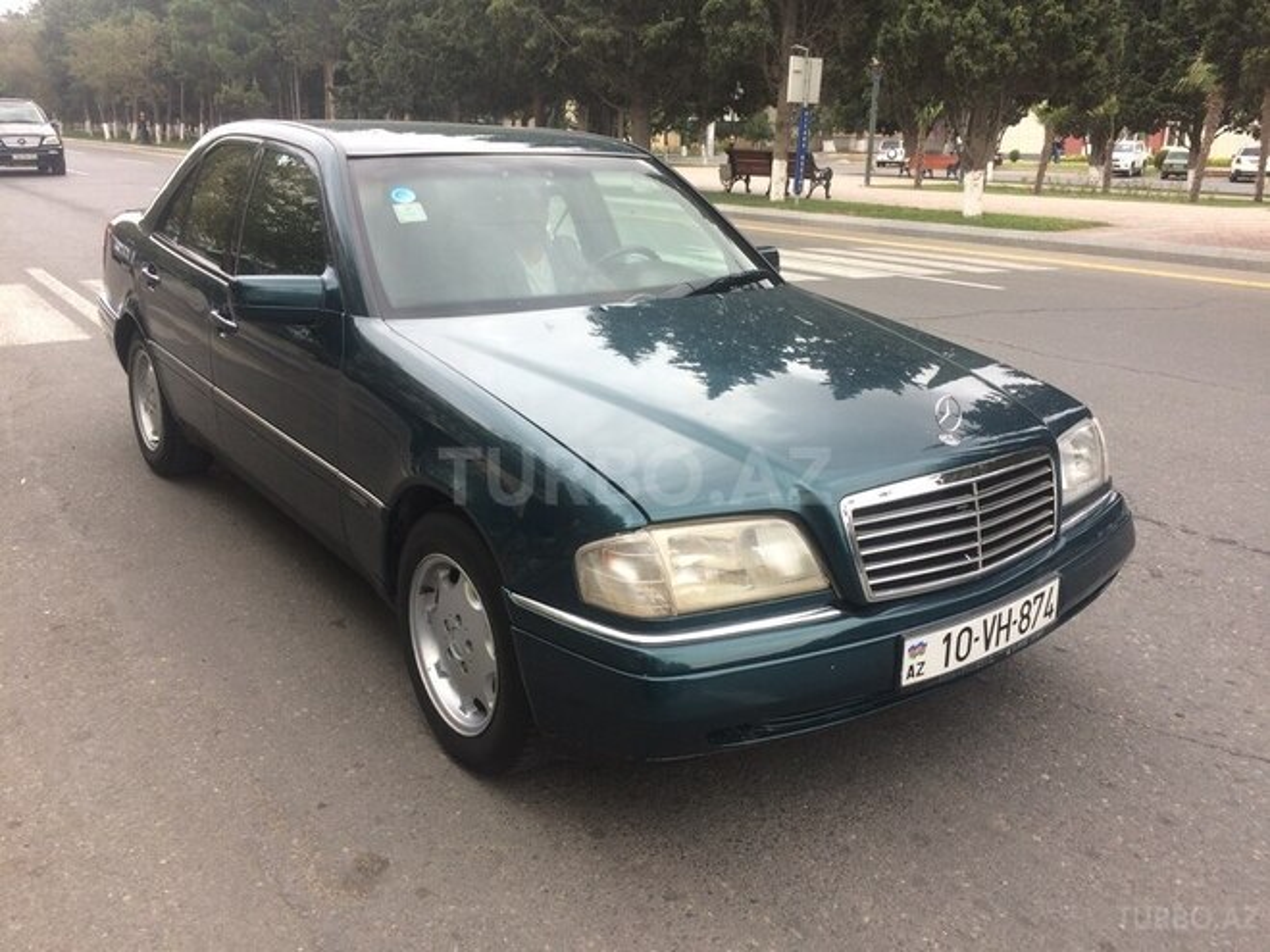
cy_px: 476
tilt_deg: -16.6
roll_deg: -0.5
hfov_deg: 61.7
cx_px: 635
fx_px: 1064
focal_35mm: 29
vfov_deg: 48.2
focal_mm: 4.15
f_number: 2.2
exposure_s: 1/110
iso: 32
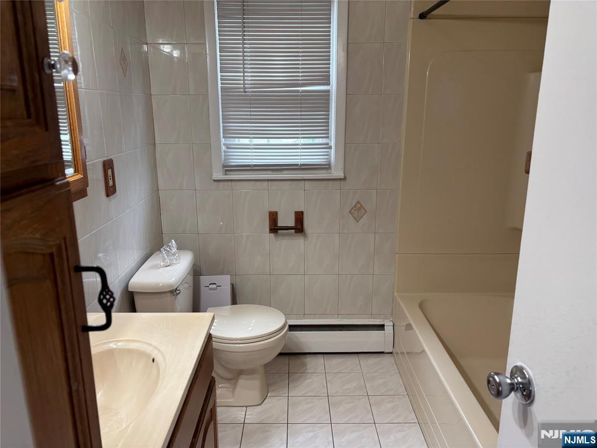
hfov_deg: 67.3
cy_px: 224
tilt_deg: -13.5
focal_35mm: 26
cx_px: 298
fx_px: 448
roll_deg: +0.8
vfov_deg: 53.1
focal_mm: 5.96
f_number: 1.6
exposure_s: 1/120
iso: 100
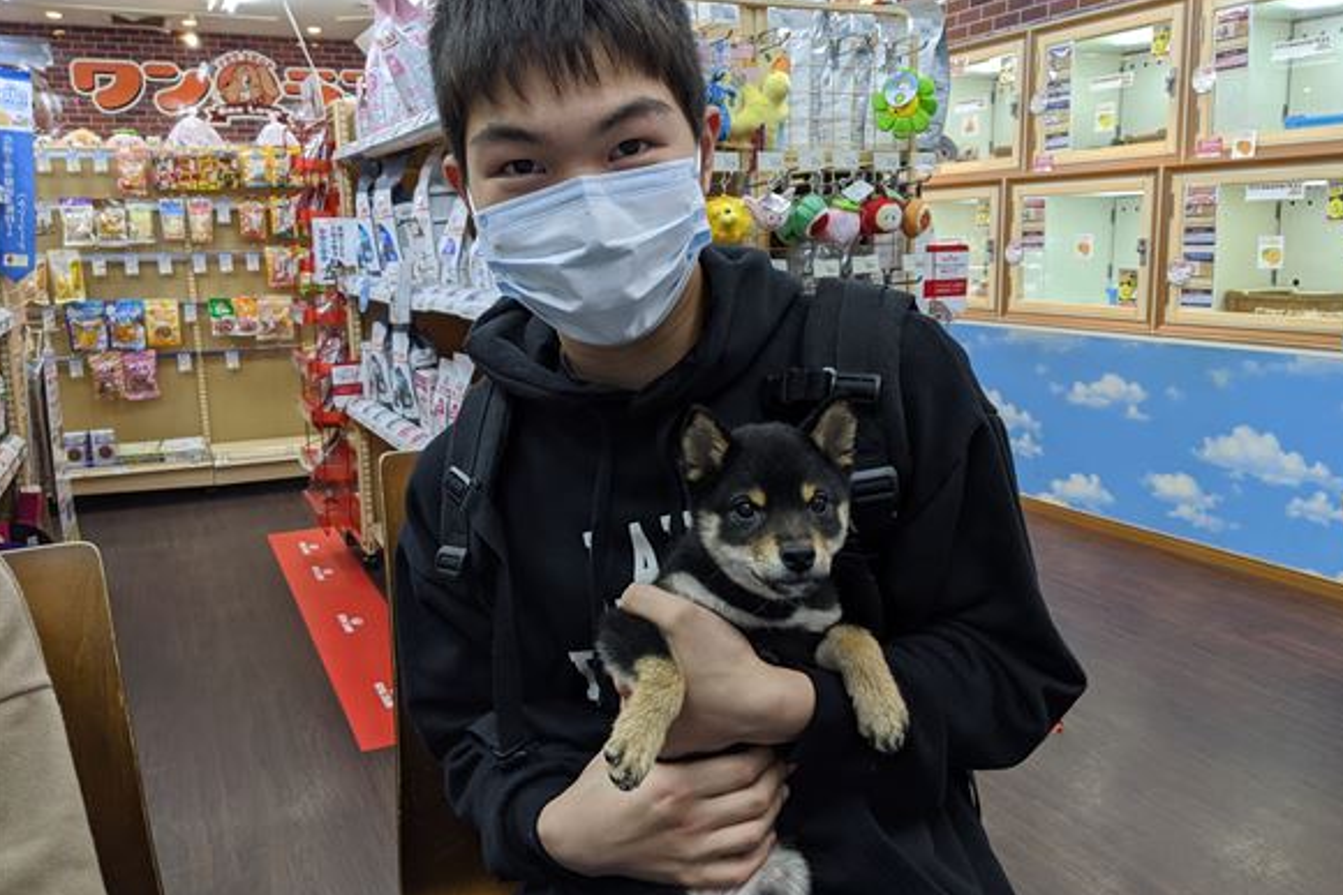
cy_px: 439
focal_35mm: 29
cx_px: 684
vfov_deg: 44.9
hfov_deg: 63.7
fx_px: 1081
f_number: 1.8
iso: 64
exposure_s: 1/40
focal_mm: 4.44
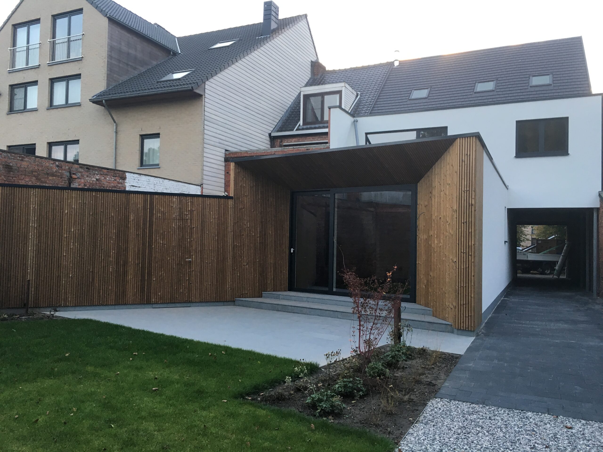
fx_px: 505
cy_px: 226
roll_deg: -1.6
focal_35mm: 29
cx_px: 302
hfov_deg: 61.7
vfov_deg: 48.2
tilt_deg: +2.1
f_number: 2.2
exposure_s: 1/33
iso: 40
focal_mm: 4.15
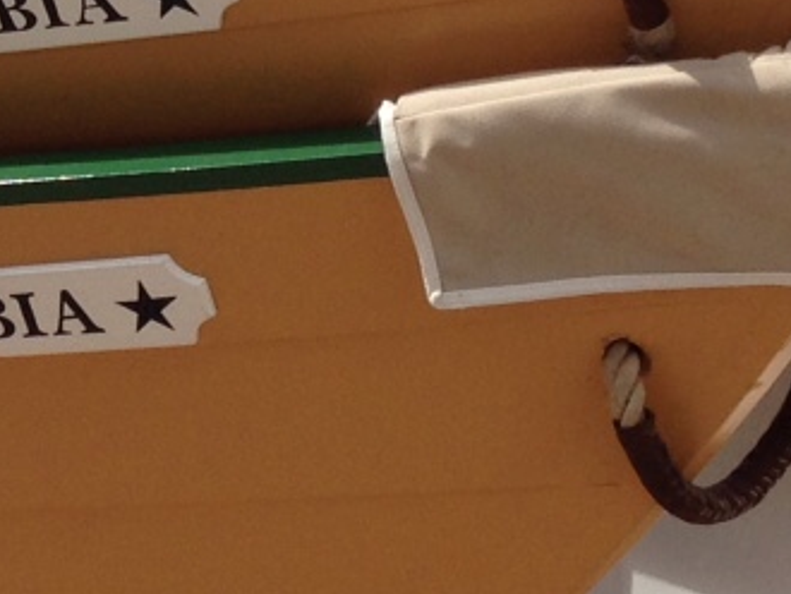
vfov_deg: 8.9
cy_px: -237
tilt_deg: -9.3
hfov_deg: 11.7
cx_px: -336
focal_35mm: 163
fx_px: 3727
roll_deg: -2.3
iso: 50
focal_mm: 4.12
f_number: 2.4
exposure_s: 1/1466
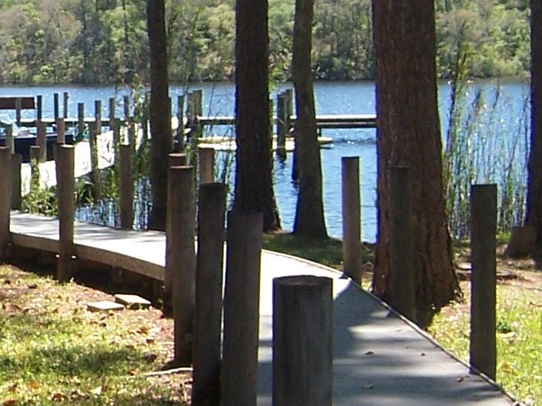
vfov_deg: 13.7
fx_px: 1691
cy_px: 131
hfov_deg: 16.8
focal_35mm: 108
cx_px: -227
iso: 80
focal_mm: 5.5
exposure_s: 1/350
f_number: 3.4
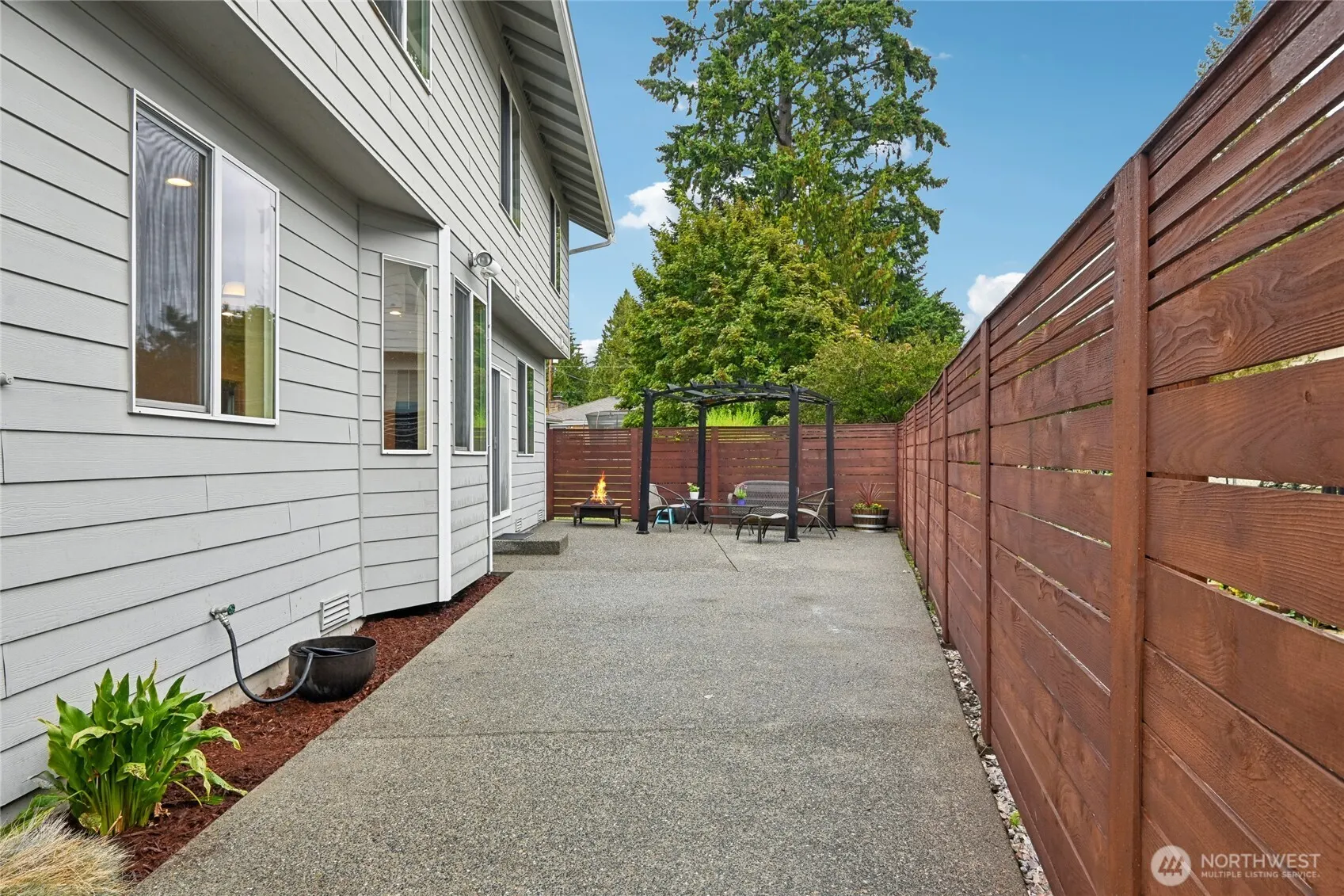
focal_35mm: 20
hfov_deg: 84.0
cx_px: 672
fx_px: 747
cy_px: 448
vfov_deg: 61.9
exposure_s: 1/125
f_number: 8
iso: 400
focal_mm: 20
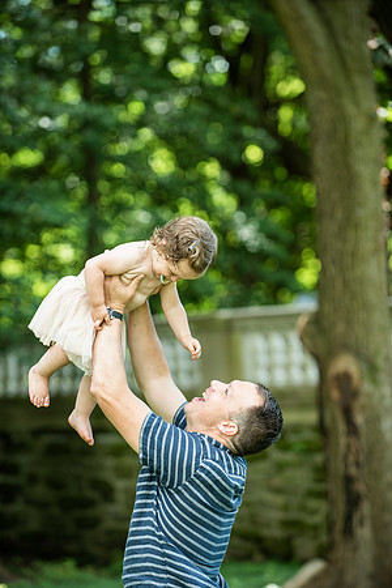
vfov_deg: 13.2
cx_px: 196
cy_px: 294
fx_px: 2531
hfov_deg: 8.9
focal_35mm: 155
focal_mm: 155
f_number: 3.5
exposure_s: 1/320
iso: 640
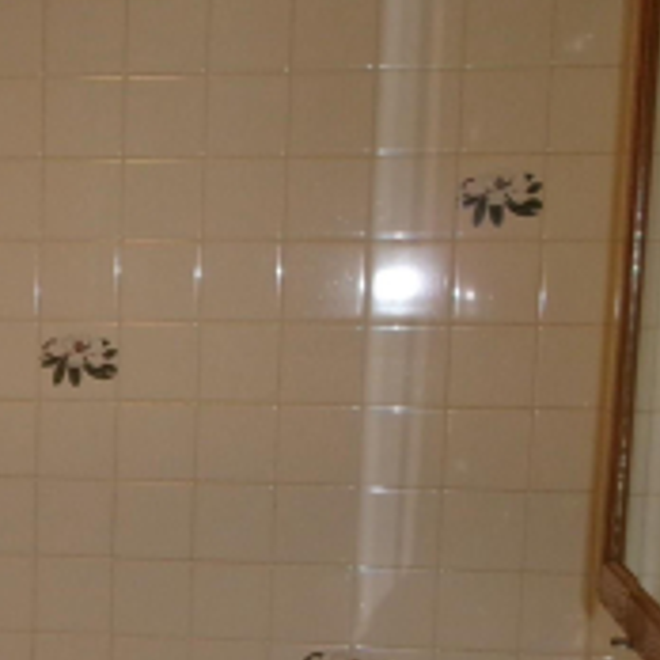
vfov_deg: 18.0
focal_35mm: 95
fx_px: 2049
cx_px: -142
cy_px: 614
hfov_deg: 17.4
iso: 200
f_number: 3.9
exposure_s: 1/34
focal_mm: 5.1
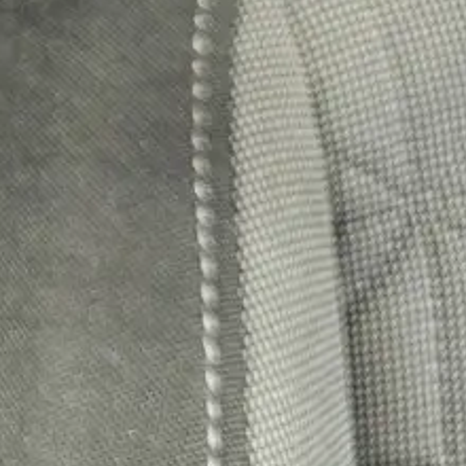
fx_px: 2026
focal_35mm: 133
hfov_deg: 10.1
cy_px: -205
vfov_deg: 12.5
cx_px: -881
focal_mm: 6.3
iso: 500
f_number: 1.7
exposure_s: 1/40.7
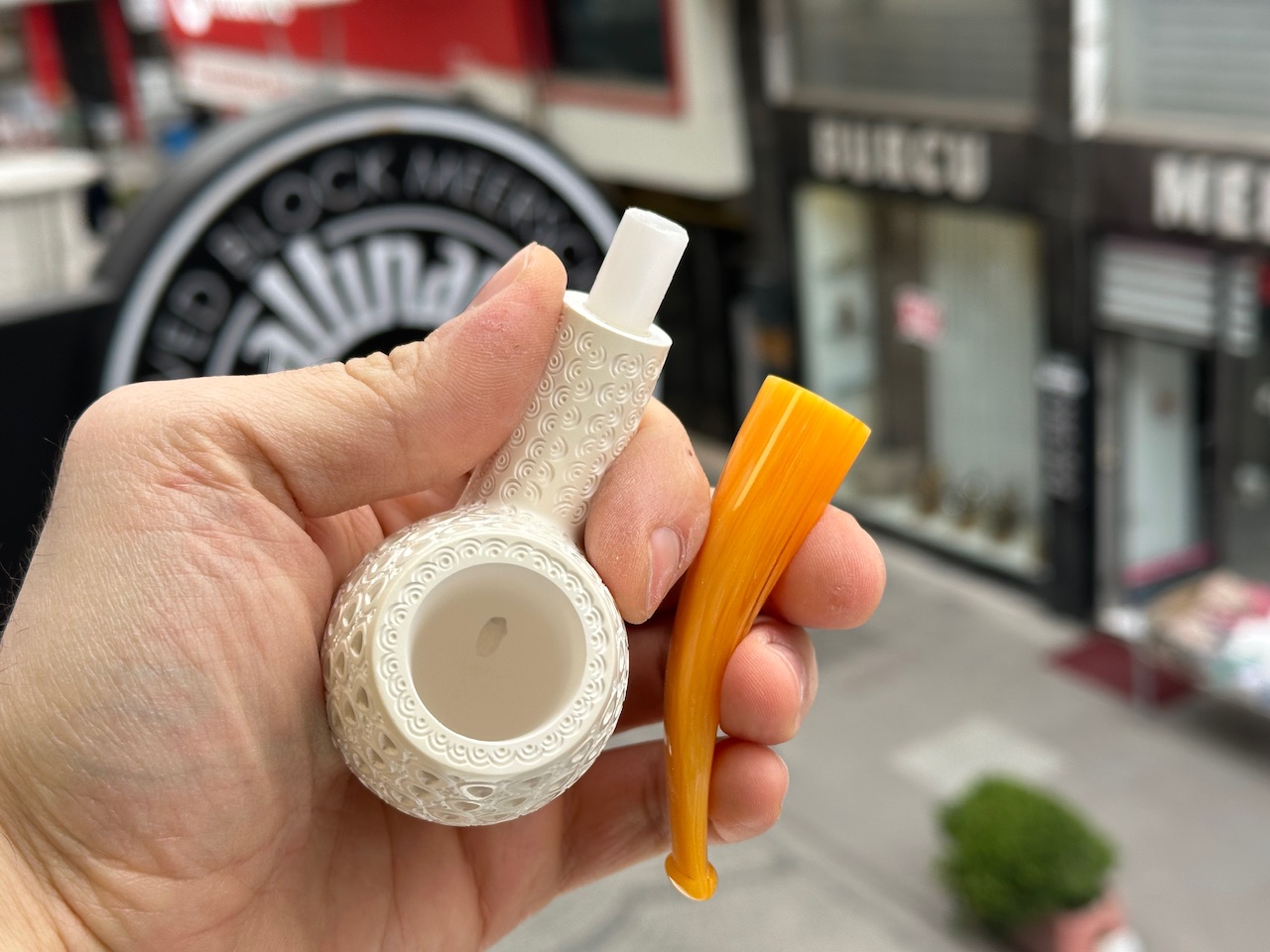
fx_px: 1761
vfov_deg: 30.3
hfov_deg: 39.7
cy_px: 476
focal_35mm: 48
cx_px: 635
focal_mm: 6.86
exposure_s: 1/256
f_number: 1.78
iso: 64
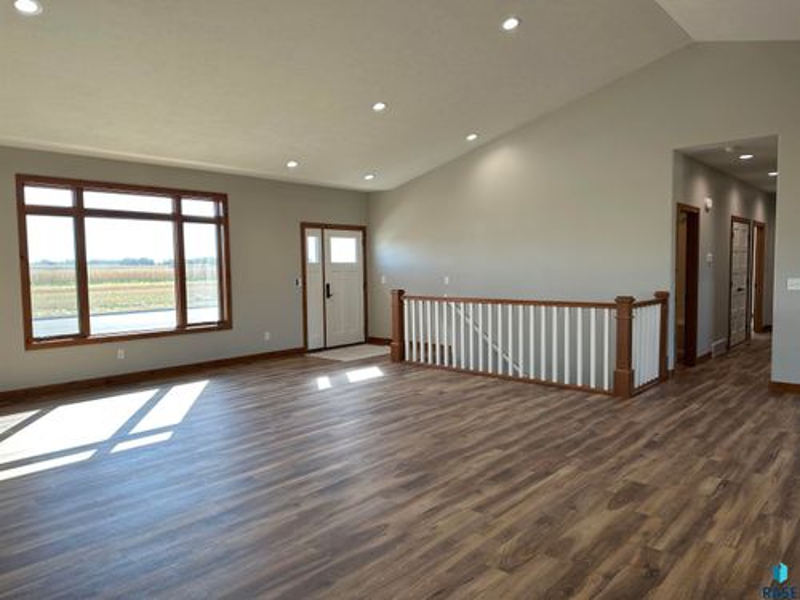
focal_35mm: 24
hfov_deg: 71.6
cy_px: 300
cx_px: 400
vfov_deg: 56.8
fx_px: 555
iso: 80
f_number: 1.78
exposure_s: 1/261
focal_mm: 6.86
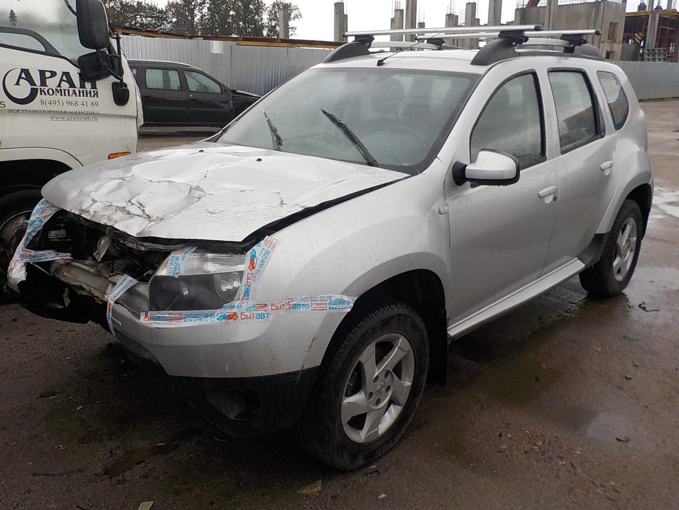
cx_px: 340
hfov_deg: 60.0
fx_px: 588
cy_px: 255
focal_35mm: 30
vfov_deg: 46.8
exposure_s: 1/100
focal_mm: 4.1
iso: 125
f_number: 3.3
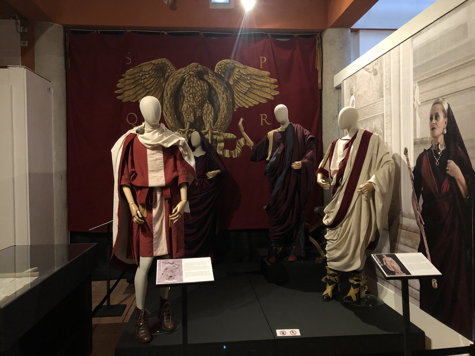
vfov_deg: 49.7
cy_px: 178
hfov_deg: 63.4
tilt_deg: +0.0
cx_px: 238
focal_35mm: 28
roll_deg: +0.3
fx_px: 384
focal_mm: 3.99
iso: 100
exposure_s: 1/13
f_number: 1.8
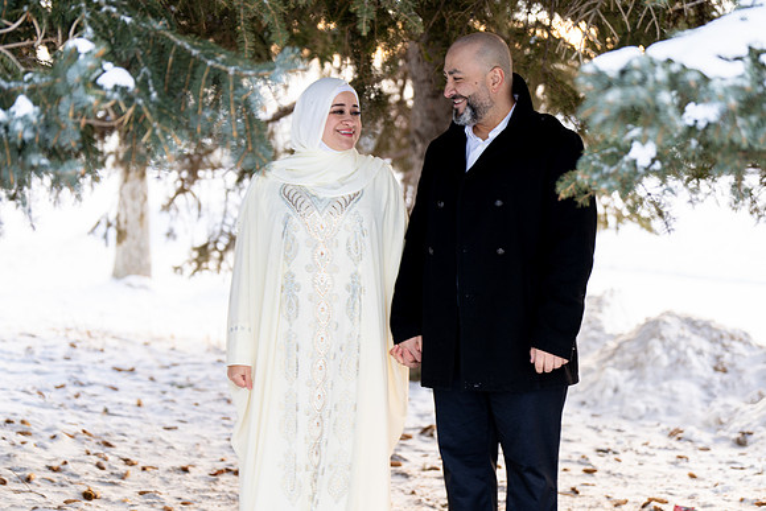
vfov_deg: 15.4
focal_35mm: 89
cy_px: 256
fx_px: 1894
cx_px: 383
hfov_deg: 22.9
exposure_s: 1/80
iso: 100
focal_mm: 89
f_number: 2.8
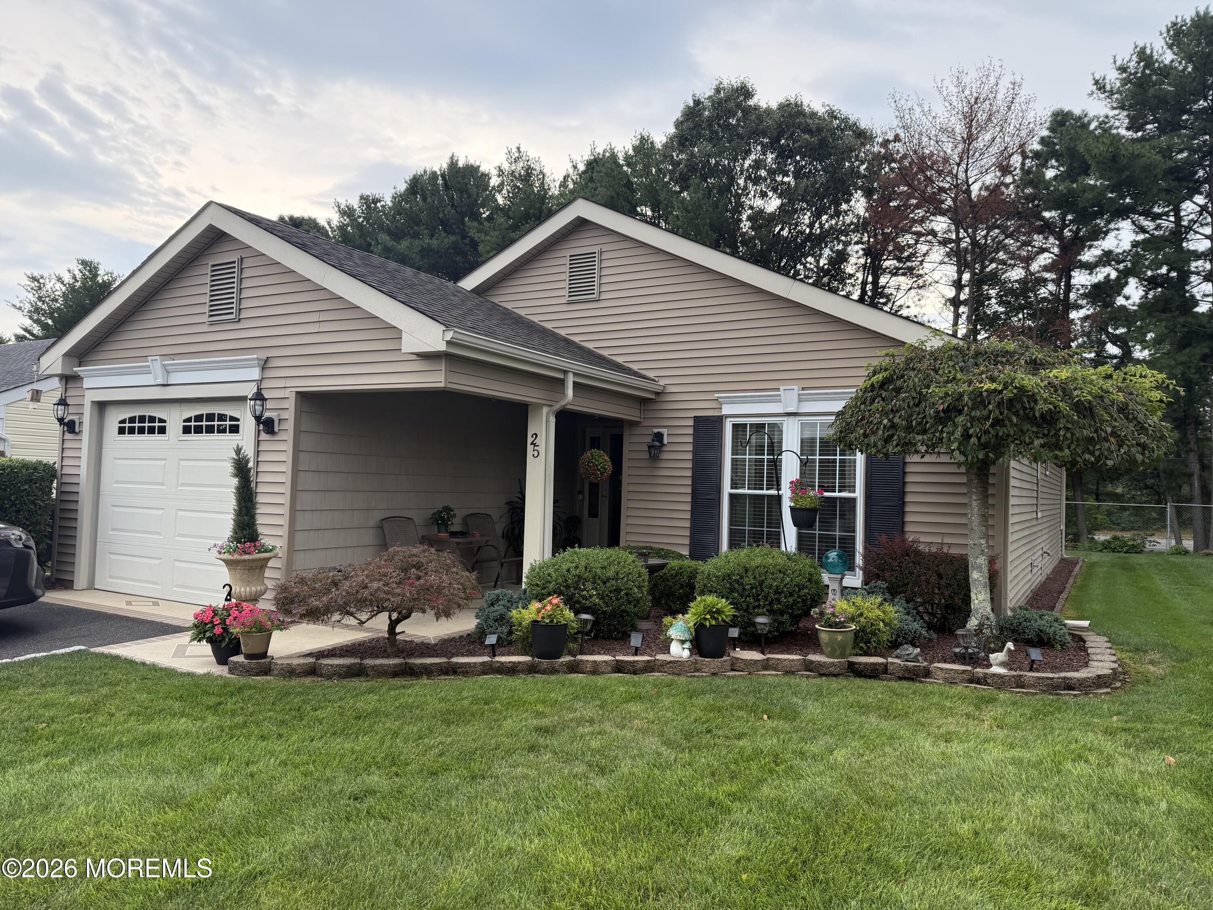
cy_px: 455
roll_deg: -1.1
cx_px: 606
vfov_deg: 56.8
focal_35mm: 24
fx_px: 841
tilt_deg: +0.5
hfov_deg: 71.6
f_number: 1.78
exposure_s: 1/632
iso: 100
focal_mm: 6.76
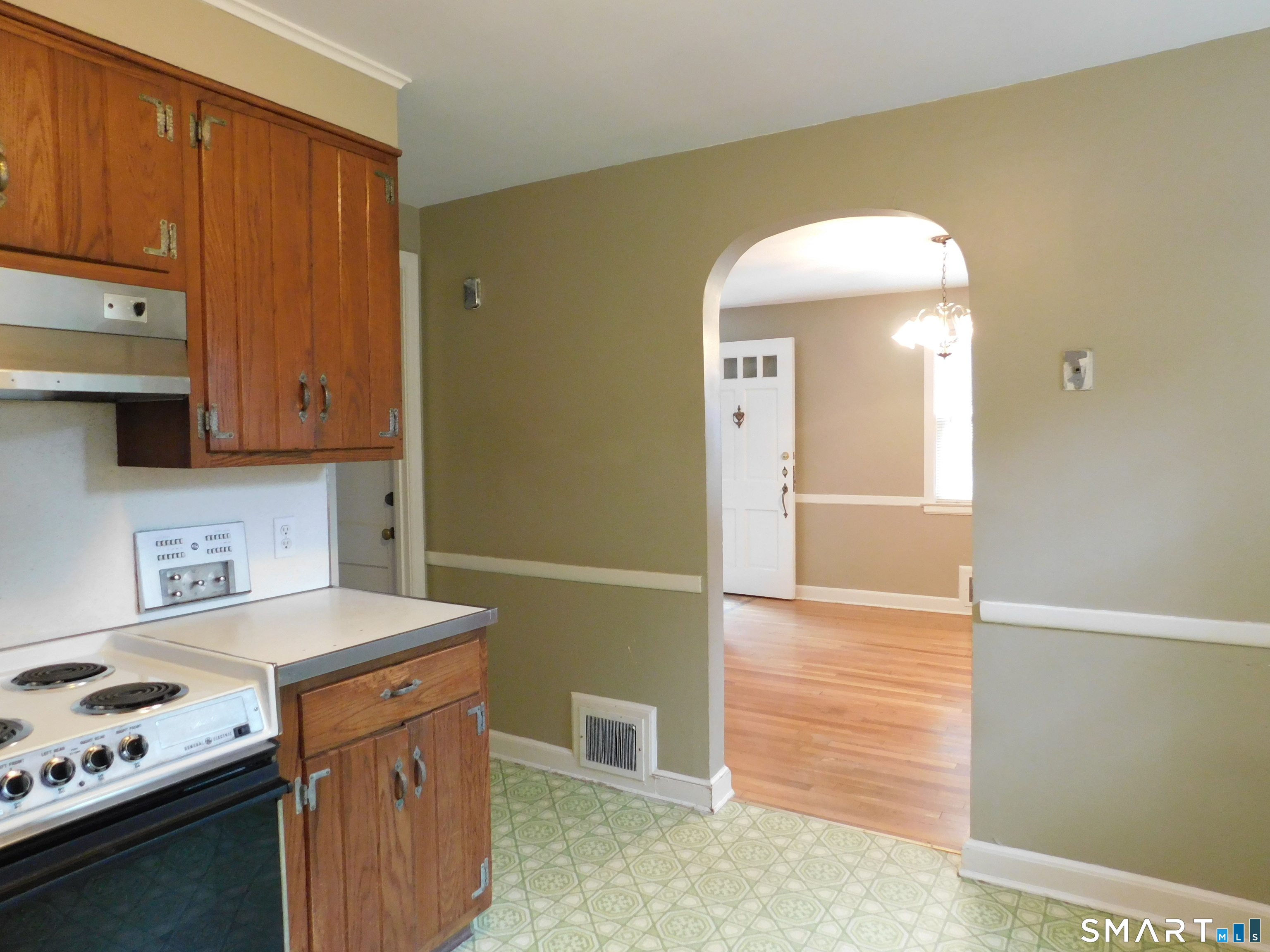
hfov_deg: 73.9
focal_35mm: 23
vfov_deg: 58.9
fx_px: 844
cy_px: 476
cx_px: 635
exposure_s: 1/20
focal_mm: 4
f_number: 3
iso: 400
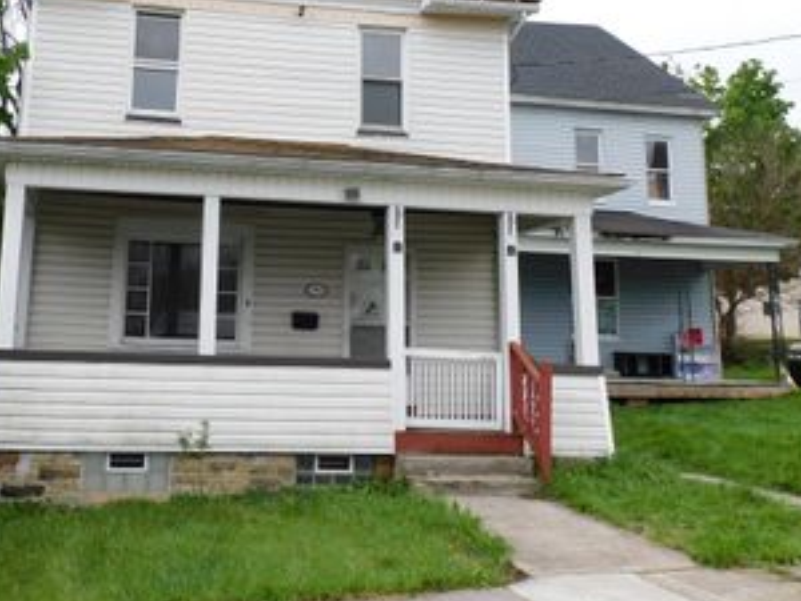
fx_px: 926
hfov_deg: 46.0
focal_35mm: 40
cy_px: 172
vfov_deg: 35.4
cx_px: 262
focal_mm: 4.3
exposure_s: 1/640
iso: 125
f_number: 3.3
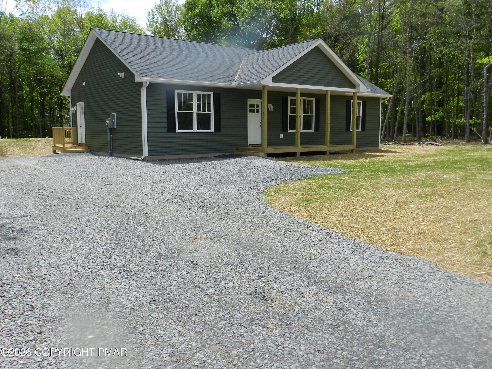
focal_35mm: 32
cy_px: 184
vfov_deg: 44.2
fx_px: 455
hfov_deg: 56.8
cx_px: 246
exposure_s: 1/1000
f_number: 3.7
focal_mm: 5.6
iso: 160
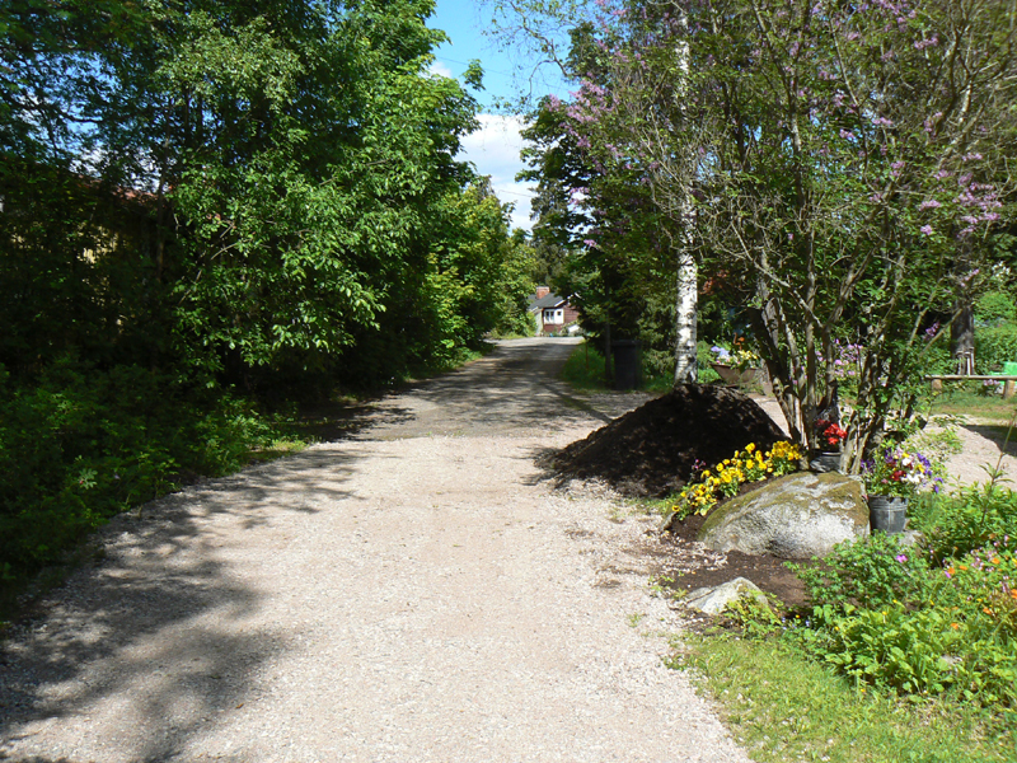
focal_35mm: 36
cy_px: 382
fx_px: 1058
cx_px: 508
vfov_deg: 39.7
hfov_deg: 51.4
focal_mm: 6
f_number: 5.6
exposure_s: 1/400
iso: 80
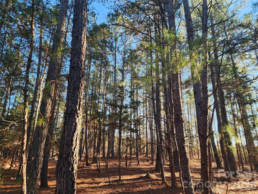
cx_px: 129
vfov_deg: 58.9
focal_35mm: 23
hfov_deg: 73.9
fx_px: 171
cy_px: 97
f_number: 1.8
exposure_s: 1/180
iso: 50
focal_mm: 6.4
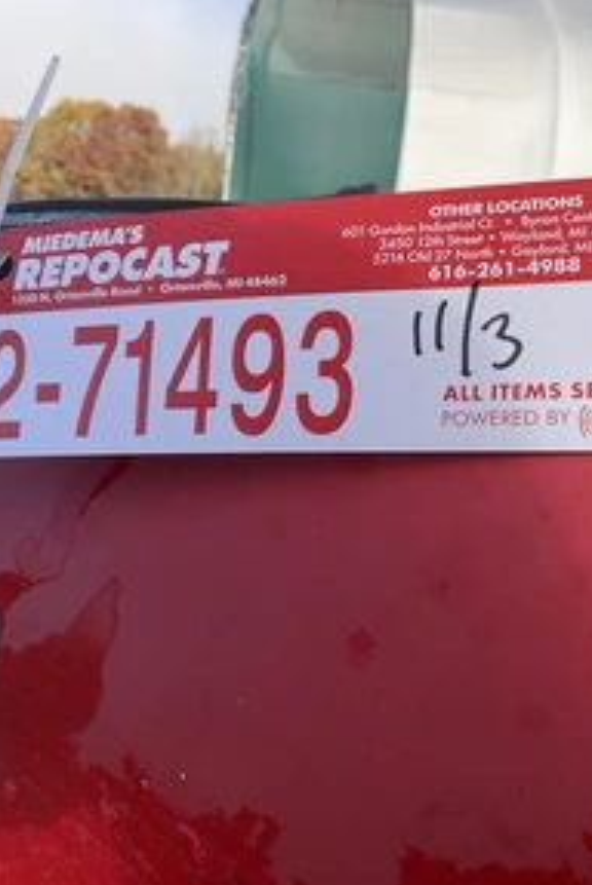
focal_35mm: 42
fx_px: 1033
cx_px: 262
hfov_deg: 31.9
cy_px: 459
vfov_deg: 46.3
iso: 25
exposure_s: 1/997
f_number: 1.8
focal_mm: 3
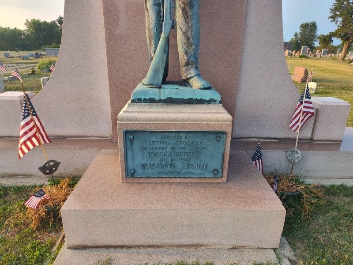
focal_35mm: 23
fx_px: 235
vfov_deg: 58.9
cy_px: 132
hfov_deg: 73.9
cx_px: 176
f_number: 1.8
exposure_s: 1/284
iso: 100
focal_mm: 5.56
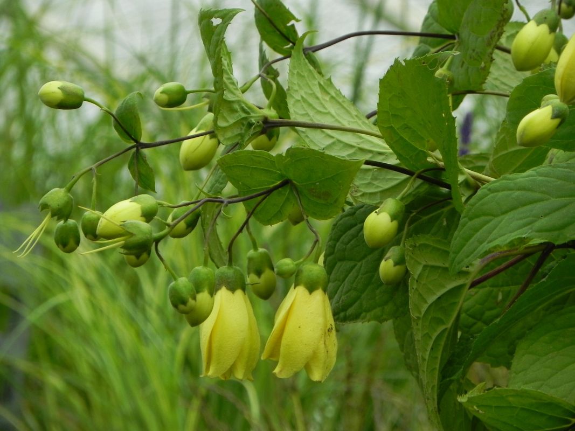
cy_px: 216
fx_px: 5597
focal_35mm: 337
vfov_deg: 4.4
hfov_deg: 5.9
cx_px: 288
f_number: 5
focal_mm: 59.9
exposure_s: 1/60
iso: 160
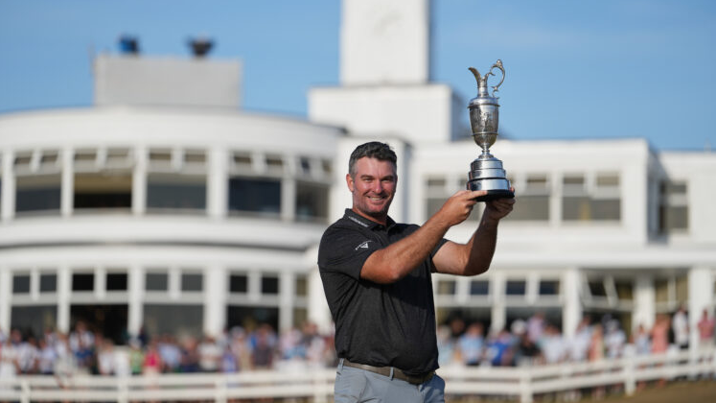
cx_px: 358
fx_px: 2316
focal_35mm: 122
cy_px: 183
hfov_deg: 17.6
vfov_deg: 9.9
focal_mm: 116
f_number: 2
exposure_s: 1/5000
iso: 125
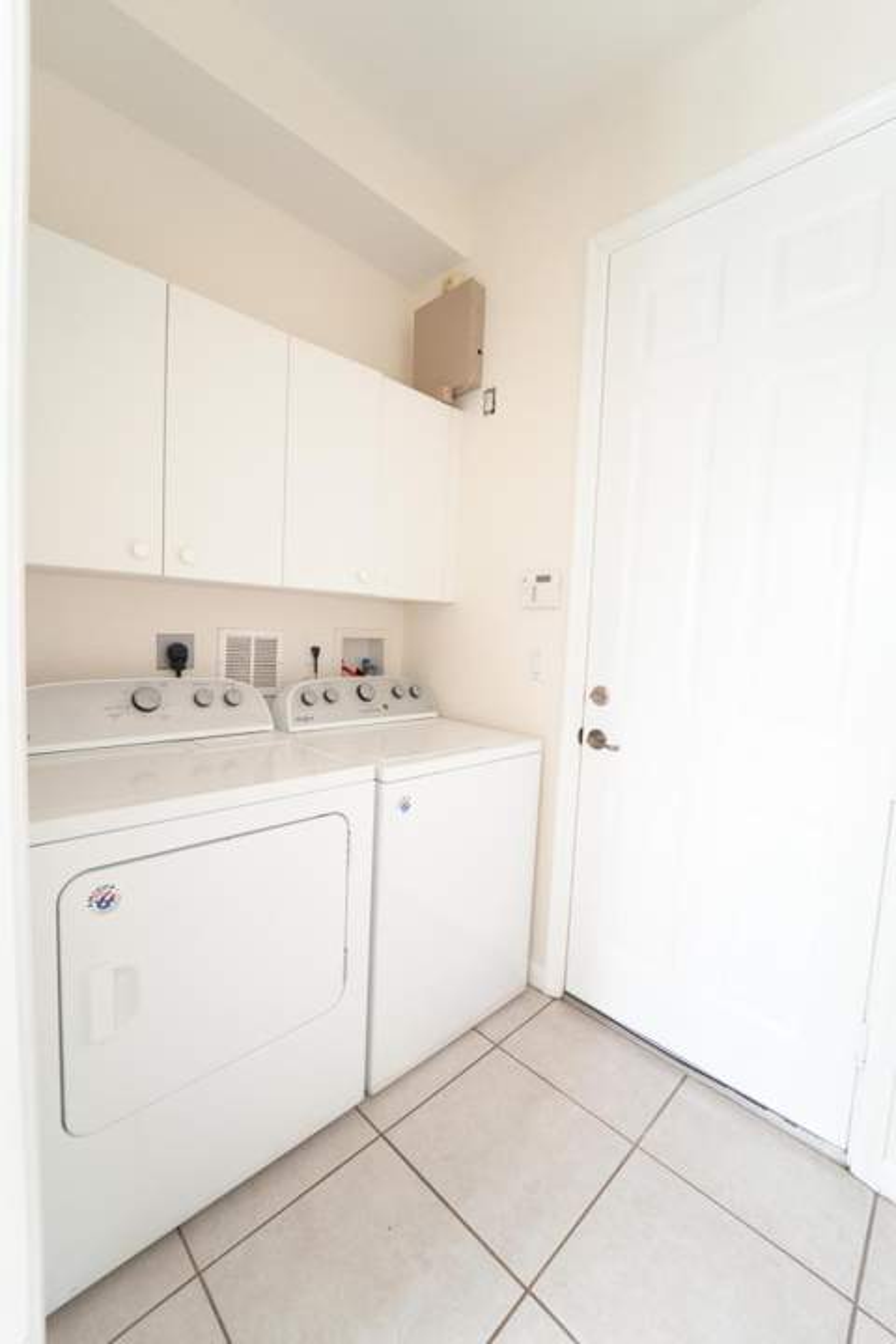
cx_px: 448
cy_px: 672
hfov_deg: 81.2
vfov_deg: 104.3
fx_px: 523
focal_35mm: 14
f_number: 8
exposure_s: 1.6
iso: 100
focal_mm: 14
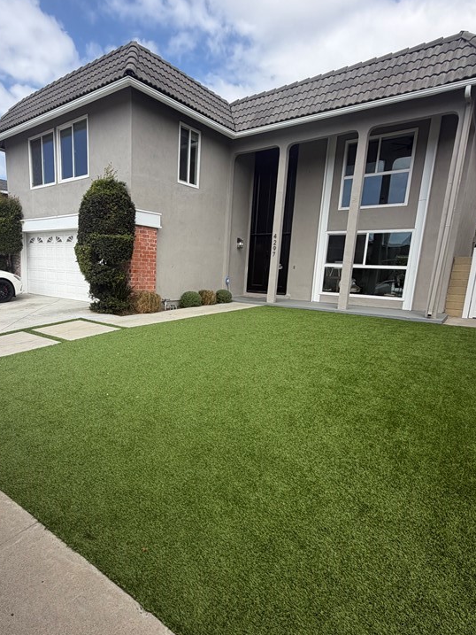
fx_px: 367
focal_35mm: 20
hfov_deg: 65.2
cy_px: 343
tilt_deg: -11.3
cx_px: 185
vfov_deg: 81.6
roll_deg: -2.8
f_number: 2.2
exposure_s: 1/770
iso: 25
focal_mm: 2.22
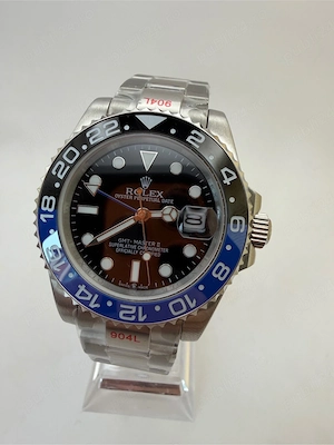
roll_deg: -3.0
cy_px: 222
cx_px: 167
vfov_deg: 71.6
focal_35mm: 24
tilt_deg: -40.3
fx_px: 309
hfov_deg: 56.8
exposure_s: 1/117
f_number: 2.2
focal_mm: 2.22
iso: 100
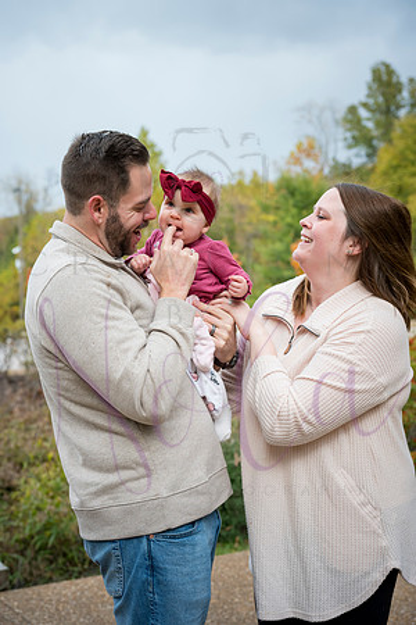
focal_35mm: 50
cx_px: 208
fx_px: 867
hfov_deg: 27.0
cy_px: 312
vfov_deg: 39.6
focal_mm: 50
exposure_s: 1/500
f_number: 4
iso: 400
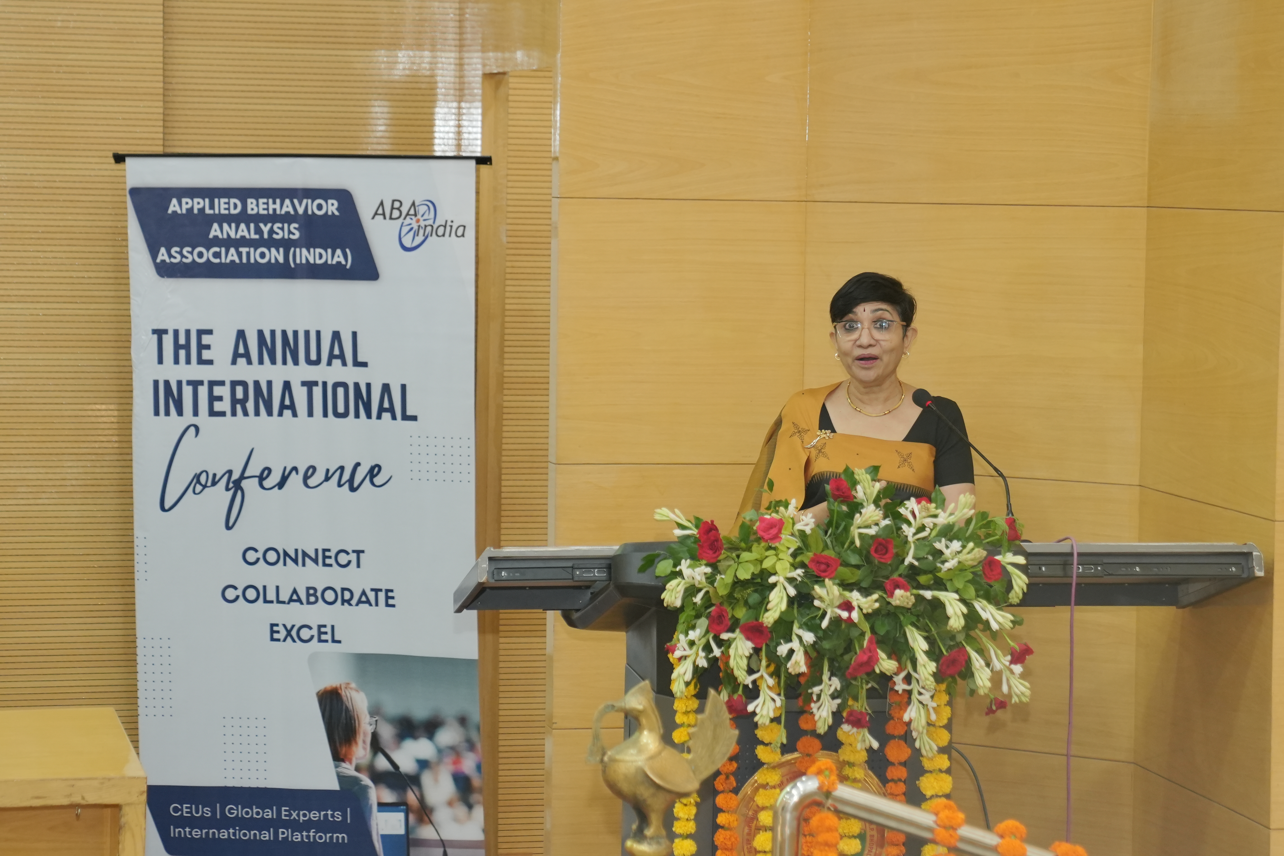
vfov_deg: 13.0
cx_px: 642
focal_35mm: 105
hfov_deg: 19.5
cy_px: 428
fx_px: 3745
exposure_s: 1/200
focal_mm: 70
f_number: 2.8
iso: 1250
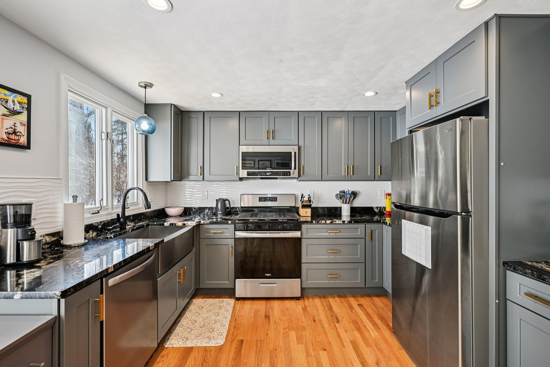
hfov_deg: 96.7
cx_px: 275
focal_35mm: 16
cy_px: 184
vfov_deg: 73.7
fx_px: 244
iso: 400
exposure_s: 1/40
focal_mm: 16
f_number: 8
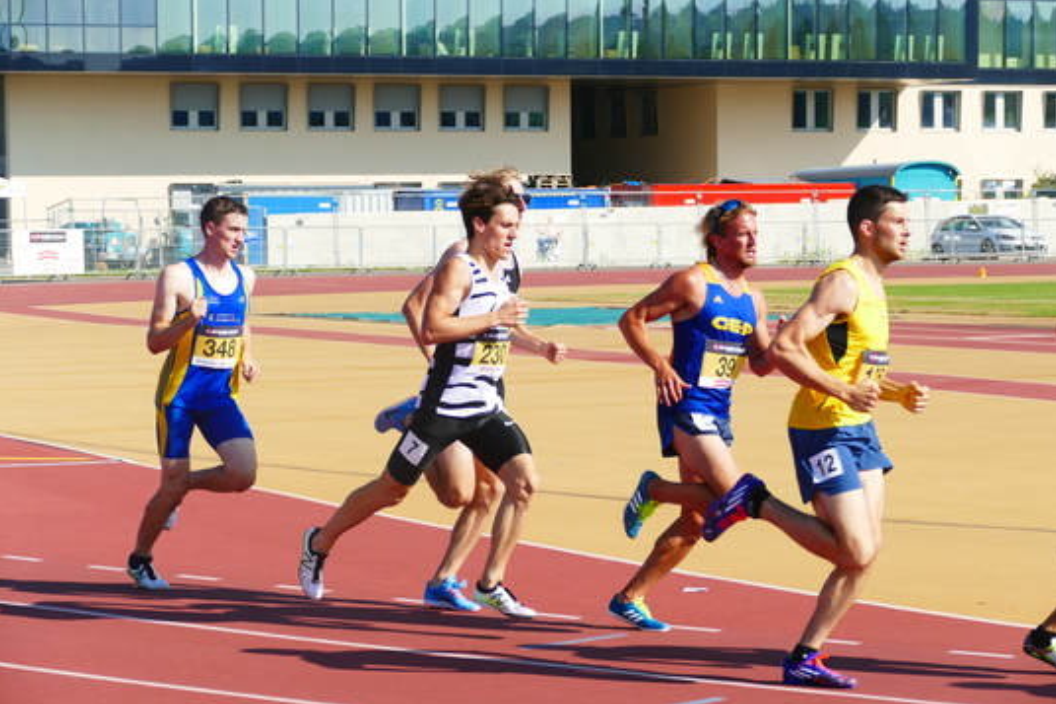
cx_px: 528
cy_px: 351
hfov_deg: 16.7
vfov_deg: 11.1
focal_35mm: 123
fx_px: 3607
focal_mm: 44.41
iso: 125
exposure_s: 1/1000
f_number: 3.9
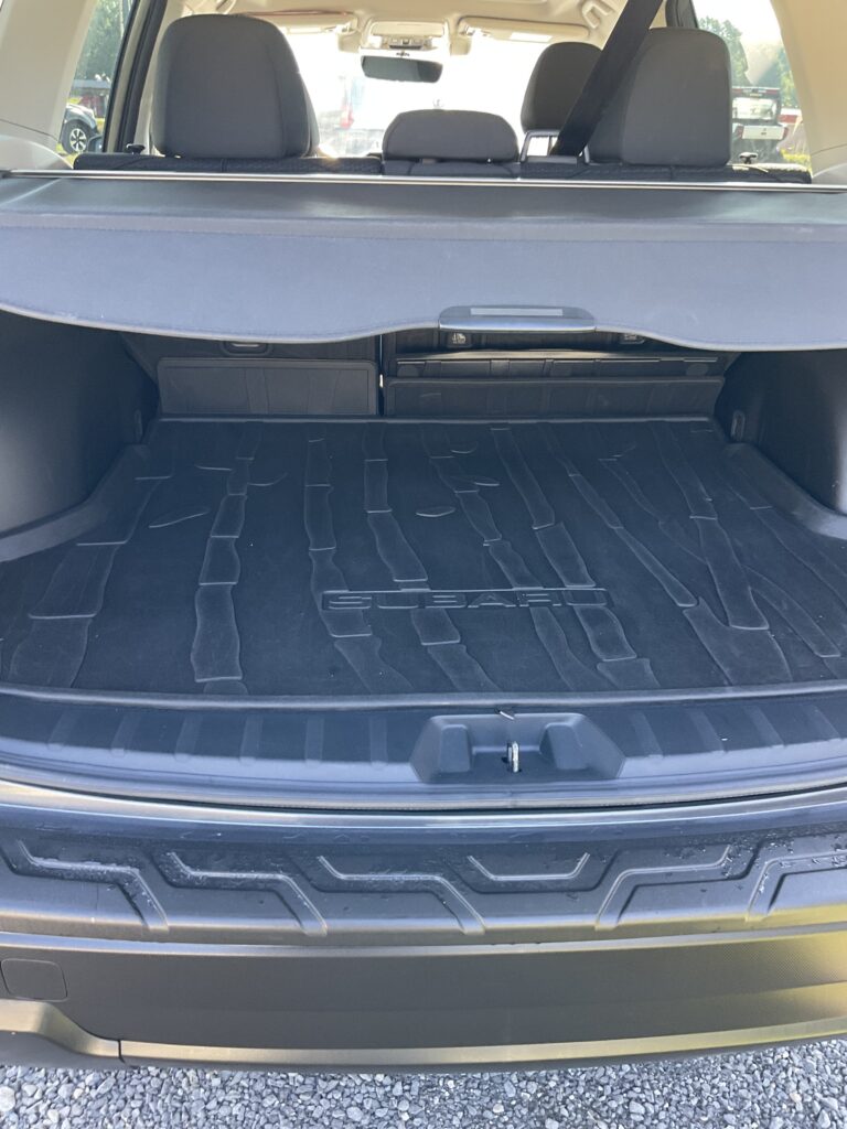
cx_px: 424
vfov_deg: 61.7
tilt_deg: -23.1
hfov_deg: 48.2
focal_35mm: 29
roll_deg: -2.2
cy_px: 564
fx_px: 946
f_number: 1.8
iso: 64
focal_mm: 3
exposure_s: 1/60
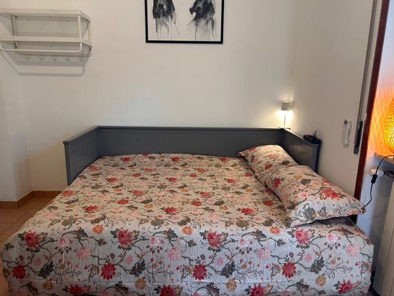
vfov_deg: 53.1
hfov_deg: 67.3
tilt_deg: -12.8
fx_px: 296
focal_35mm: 26
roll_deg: -0.7
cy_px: 148
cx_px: 197
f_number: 1.5
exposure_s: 1/50
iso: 80
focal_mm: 5.7
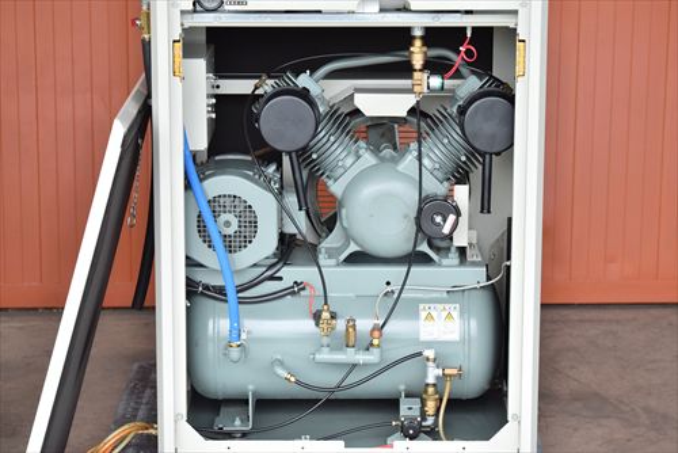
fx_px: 1922
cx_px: 339
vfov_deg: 13.4
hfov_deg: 20.0
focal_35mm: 102
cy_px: 226
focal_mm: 68
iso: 1250
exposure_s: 1/1000
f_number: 6.3
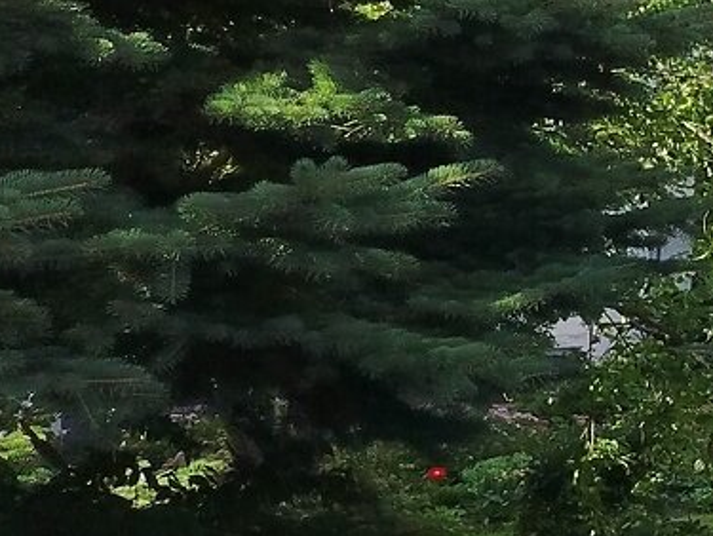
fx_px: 2701
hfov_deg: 12.1
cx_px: 1715
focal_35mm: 131
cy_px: -246
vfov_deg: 10.9
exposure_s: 1/689
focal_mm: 5.25
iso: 100
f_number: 1.75
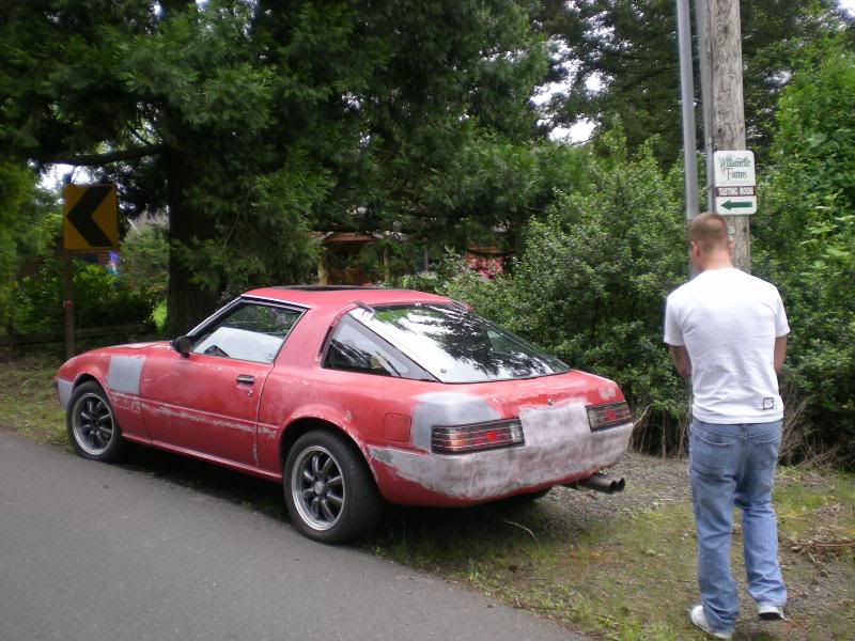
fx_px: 939
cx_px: 428
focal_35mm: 38
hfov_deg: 49.0
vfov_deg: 37.7
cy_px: 320
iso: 50
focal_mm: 6.3
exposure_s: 1/79.7
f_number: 3.1
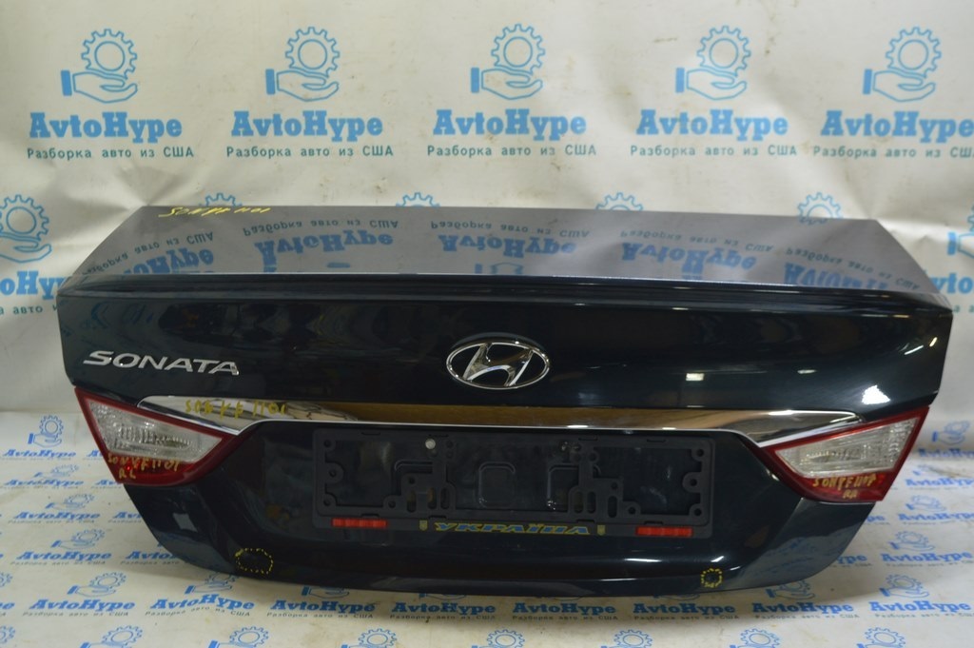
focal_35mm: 33
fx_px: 892
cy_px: 324
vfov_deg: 39.9
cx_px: 487
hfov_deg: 57.3
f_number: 5.6
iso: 400
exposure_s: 1/20
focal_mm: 22
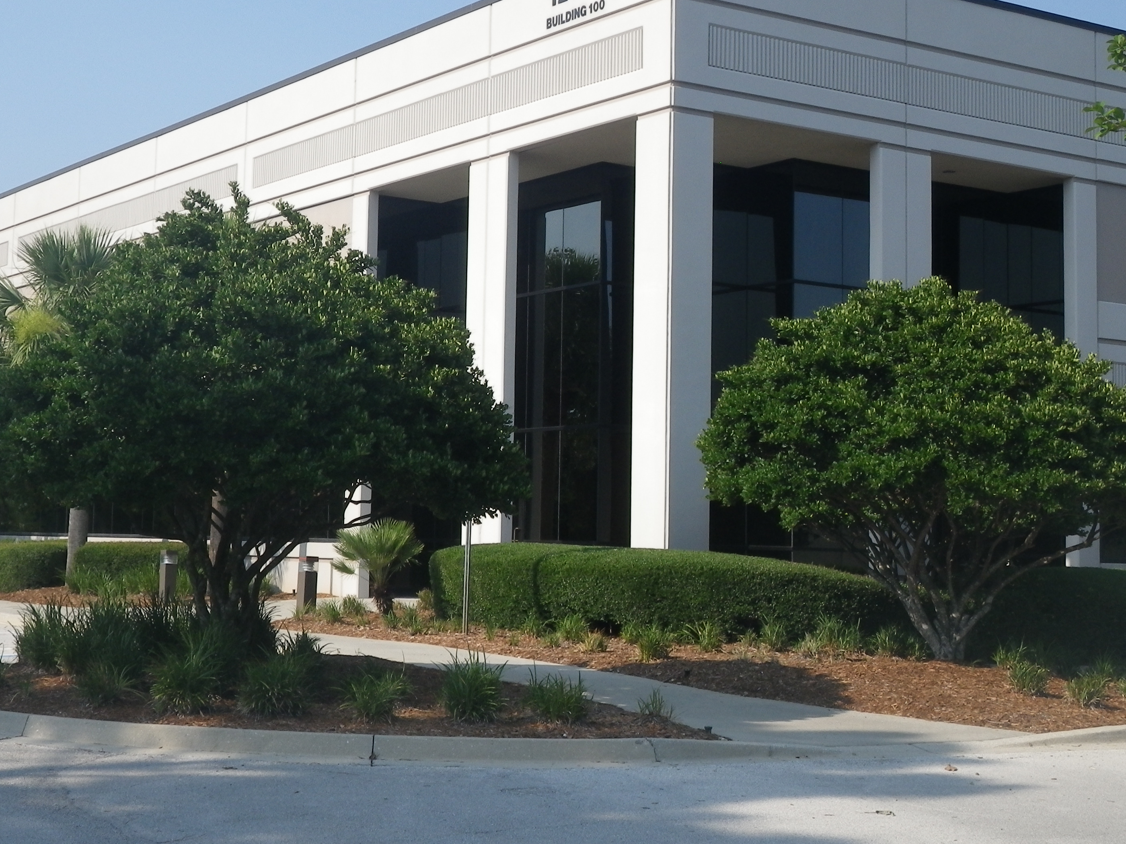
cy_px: 360
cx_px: 390
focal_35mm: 60
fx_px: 1952
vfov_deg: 24.4
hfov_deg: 32.0
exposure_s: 1/400
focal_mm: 7.5
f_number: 5
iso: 80
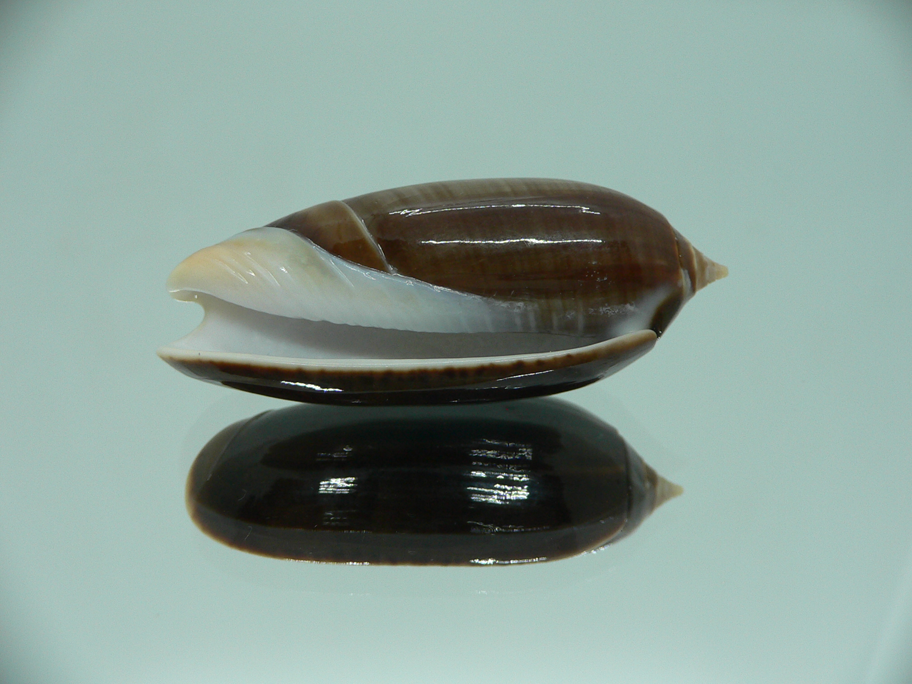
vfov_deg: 40.7
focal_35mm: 35
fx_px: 922
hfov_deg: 52.6
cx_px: 456
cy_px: 342
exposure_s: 1/60
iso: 100
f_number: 2.8
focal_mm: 4.6
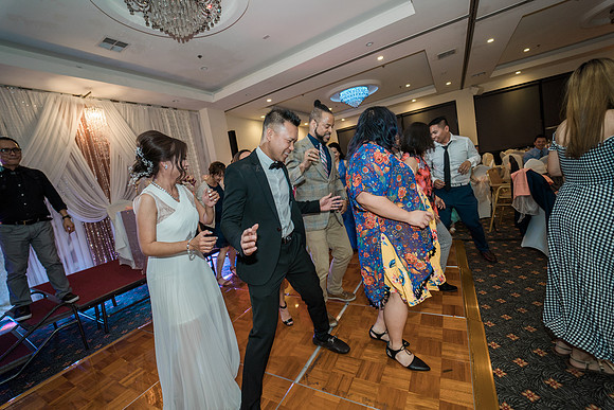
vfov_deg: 81.2
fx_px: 239
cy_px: 205
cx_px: 307
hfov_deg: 104.2
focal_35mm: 14
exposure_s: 1/160
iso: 640
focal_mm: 14
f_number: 2.8
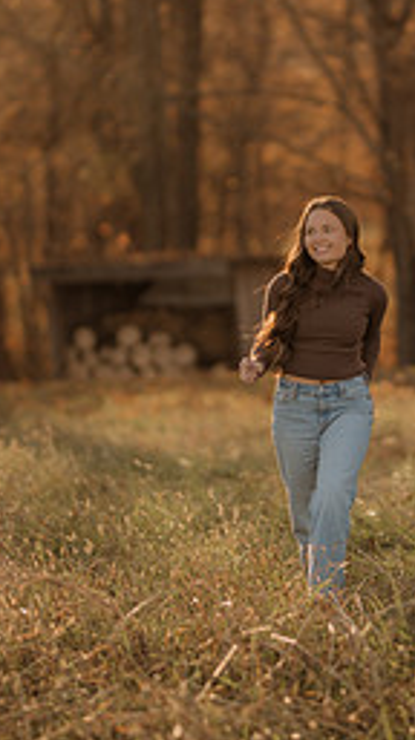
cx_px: 317
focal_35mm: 156
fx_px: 3061
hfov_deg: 7.7
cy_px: 311
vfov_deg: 13.8
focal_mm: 85
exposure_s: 1/1250
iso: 200
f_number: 1.4
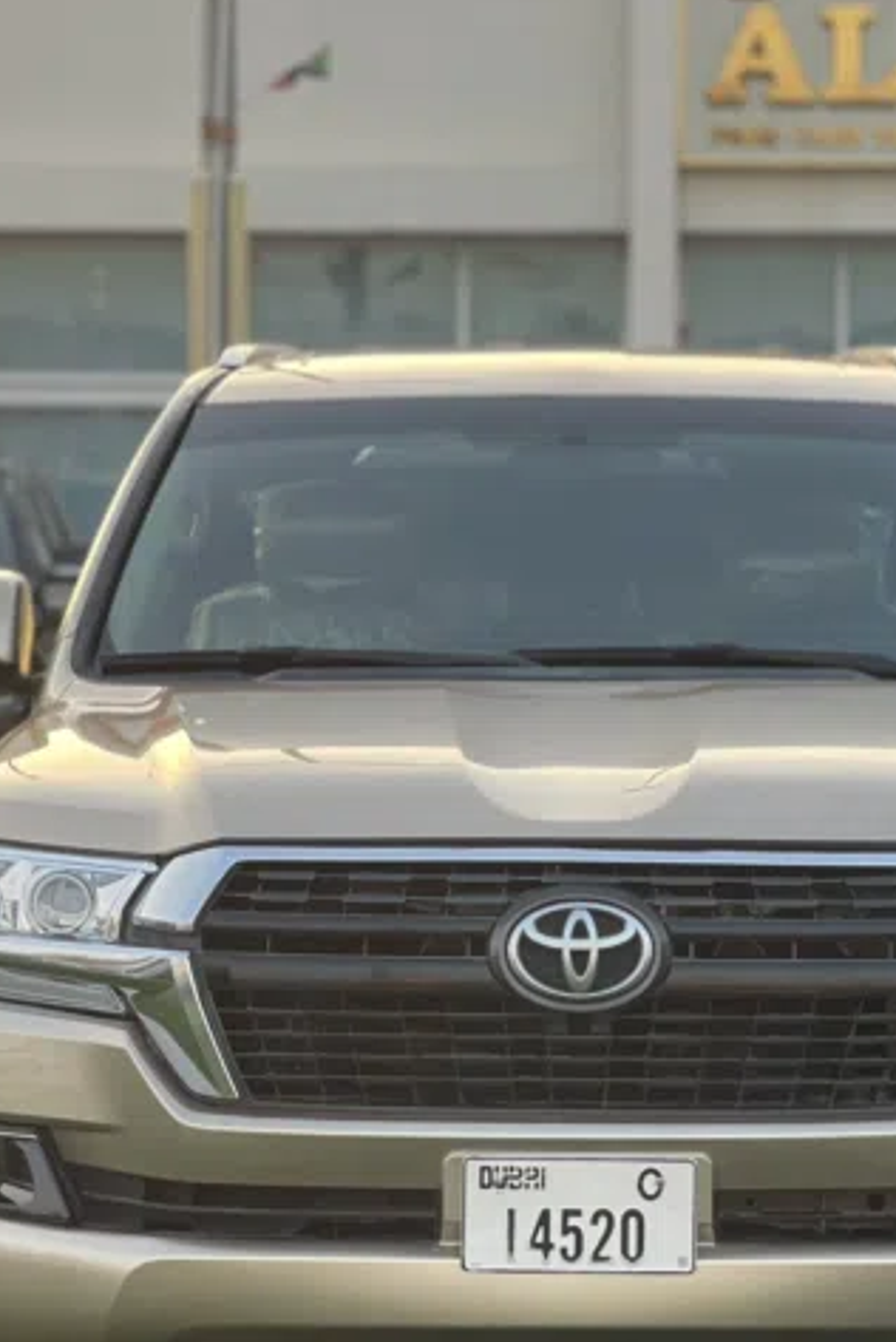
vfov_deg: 22.6
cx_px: 610
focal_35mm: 90
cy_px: 672
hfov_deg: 15.2
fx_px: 3355
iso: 64
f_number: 2.2
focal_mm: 7.5
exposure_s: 1/121
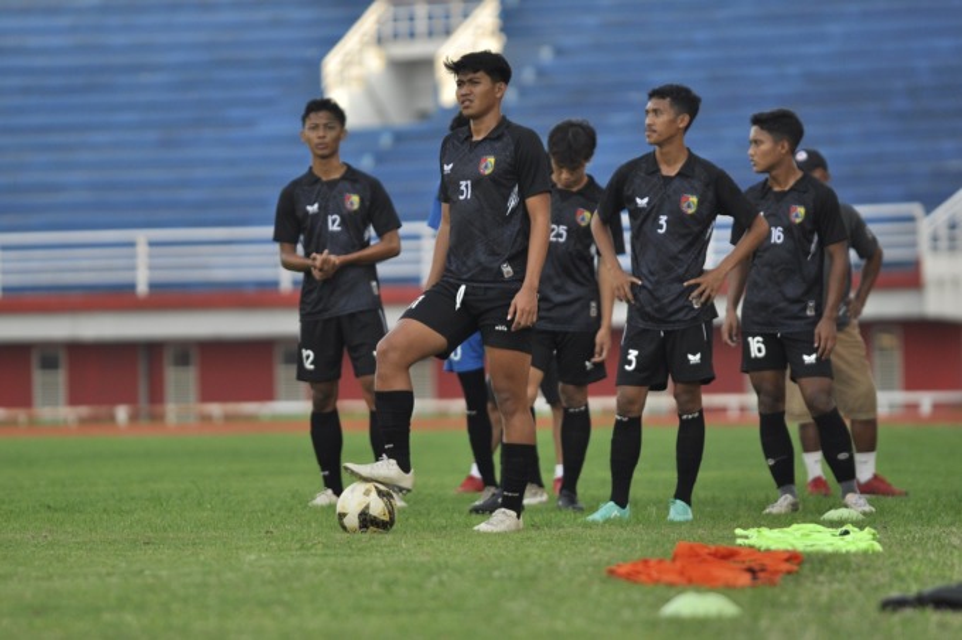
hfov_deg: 9.8
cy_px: 320
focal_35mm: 210
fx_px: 5606
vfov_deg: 6.5
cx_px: 481
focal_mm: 140
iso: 400
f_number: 3.5
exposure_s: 1/1250
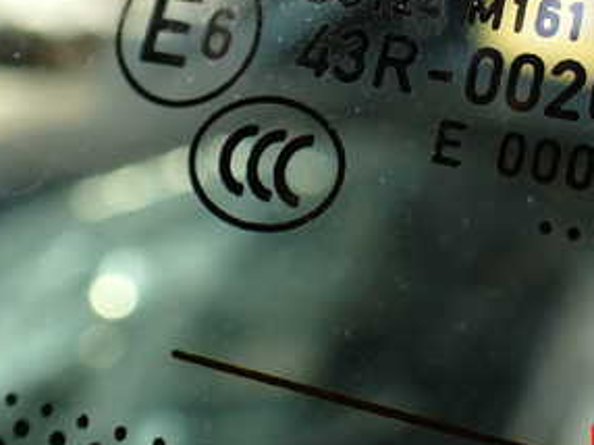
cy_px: 4
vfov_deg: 22.4
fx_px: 1080
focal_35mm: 63
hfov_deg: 30.3
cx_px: 436
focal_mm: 5.4
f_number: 2.3
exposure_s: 1/160
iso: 100
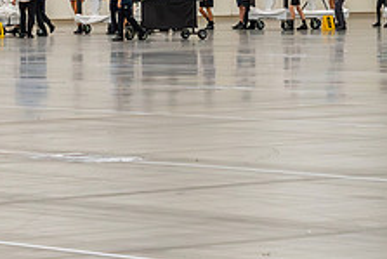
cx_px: 294
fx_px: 2711
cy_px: 9
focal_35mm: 252
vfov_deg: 5.5
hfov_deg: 8.2
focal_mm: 85
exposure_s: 1/1000
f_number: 6.3
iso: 4000
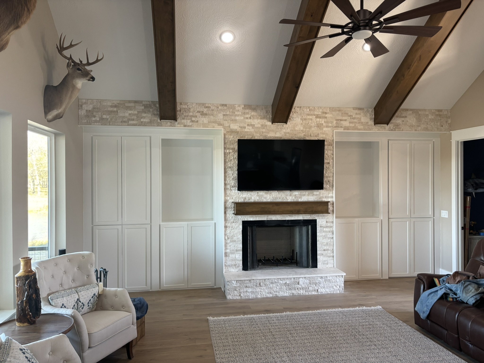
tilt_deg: +0.3
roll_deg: +0.5
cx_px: 242
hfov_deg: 67.3
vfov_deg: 53.1
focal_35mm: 26
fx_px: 364
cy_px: 182
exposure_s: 1/60
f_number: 1.6
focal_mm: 5.96
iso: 125
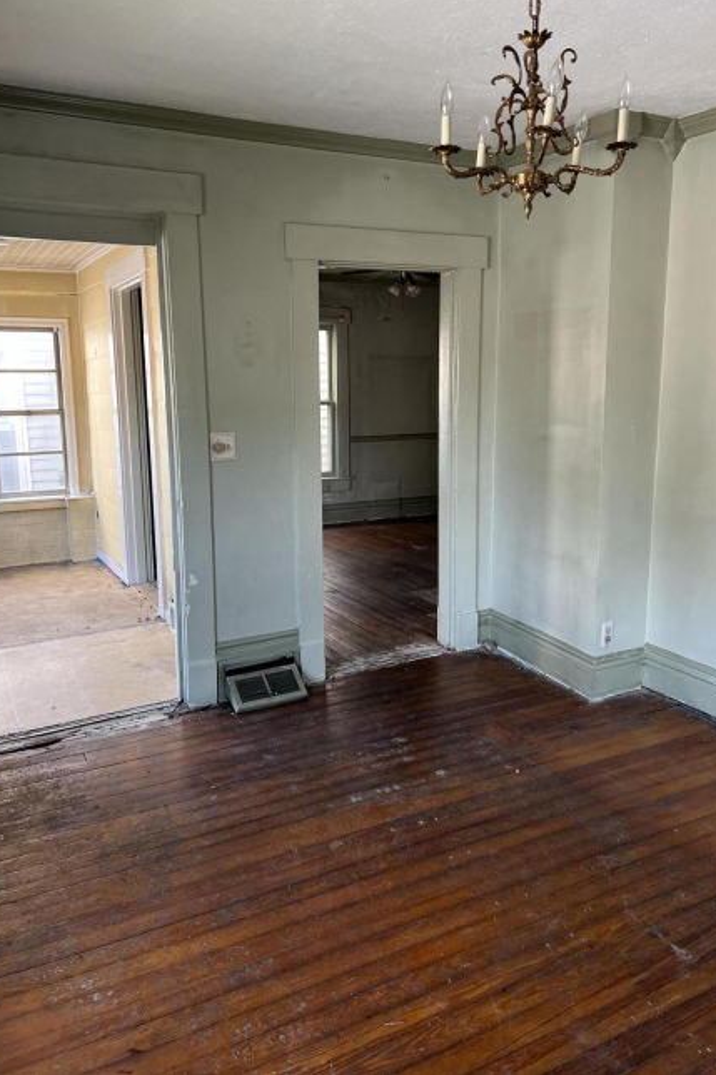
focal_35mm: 28
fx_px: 836
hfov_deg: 46.3
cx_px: 394
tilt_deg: -10.5
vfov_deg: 65.5
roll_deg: +0.0
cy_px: 520
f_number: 1.5
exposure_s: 1/107
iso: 125
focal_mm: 5.7
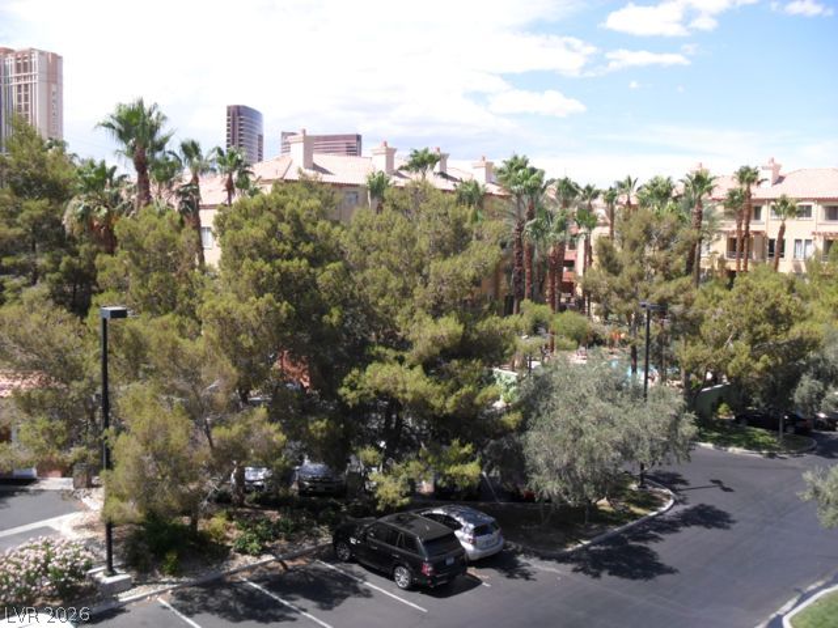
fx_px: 847
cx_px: 419
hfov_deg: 52.6
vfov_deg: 40.7
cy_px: 314
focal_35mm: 35
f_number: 7.6
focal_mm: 6.3
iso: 80
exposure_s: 1/180
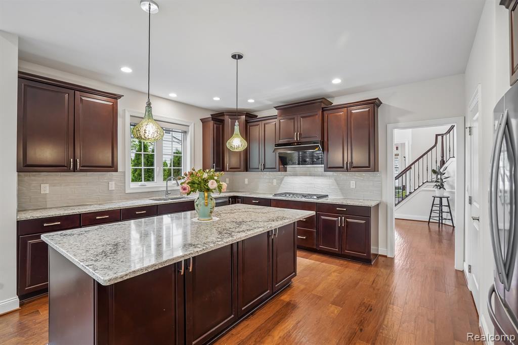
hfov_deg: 96.8
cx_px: 259
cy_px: 172
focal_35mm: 16
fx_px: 230
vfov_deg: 73.7
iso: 400
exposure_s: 1/5
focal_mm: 16
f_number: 8
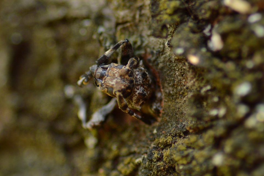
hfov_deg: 13.7
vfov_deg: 9.1
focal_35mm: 150
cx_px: 132
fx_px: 1100
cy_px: 88
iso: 200
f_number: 4.5
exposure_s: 1/160
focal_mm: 100
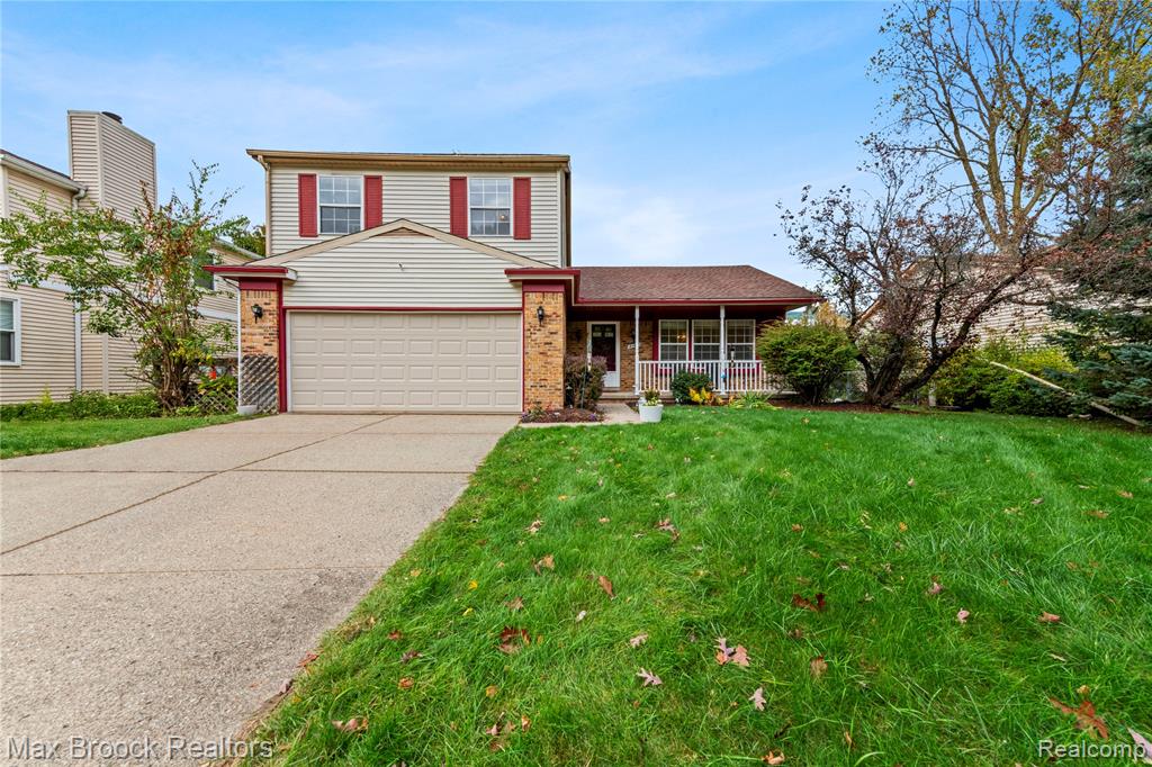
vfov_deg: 81.2
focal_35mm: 14
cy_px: 384
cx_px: 576
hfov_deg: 104.3
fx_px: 448
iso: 400
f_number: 10
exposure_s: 1/100
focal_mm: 14
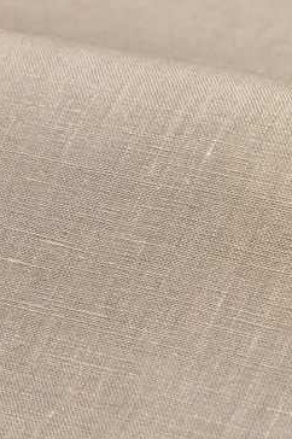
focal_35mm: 202
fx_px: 2462
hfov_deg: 6.7
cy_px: 230
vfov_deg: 10.2
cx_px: 341
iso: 160
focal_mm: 85
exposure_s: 1/100
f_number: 8
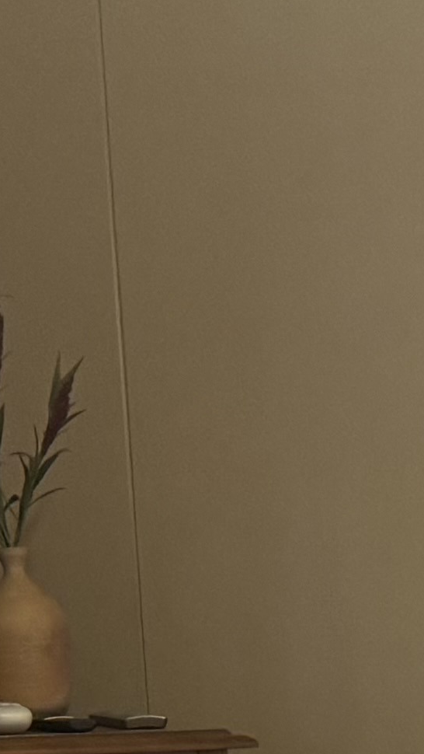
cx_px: 771
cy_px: 1137
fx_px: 3076
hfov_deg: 7.6
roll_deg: +0.9
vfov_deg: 13.2
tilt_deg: -11.5
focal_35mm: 154
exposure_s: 1/60
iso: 200
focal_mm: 6.76
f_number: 1.78
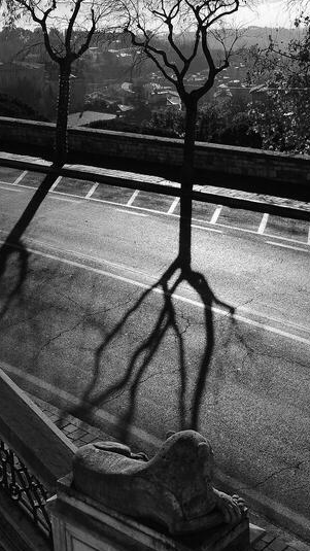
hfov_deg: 22.2
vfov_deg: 38.5
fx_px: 789
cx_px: 125
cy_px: 247
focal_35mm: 54
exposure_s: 1/750
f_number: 9.5
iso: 200
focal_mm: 46
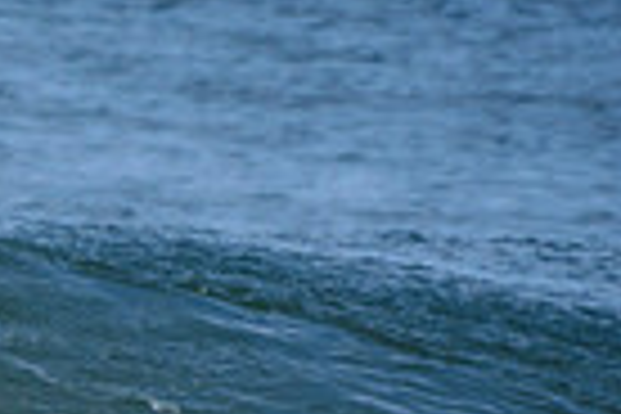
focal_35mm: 2647
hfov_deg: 0.8
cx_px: -338
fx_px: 45657
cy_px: 565
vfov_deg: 0.5
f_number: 5.6
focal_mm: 420
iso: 250
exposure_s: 1/2000
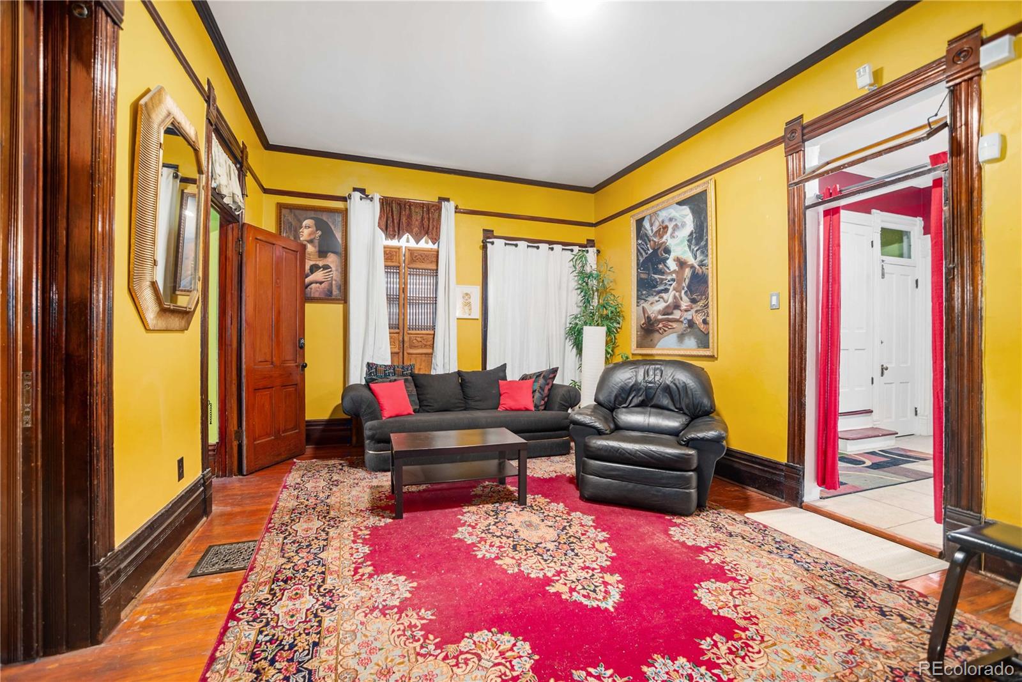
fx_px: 426
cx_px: 511
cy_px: 341
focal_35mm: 15
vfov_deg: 77.3
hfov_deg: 100.4
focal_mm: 15
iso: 640
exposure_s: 1/2.5
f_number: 8
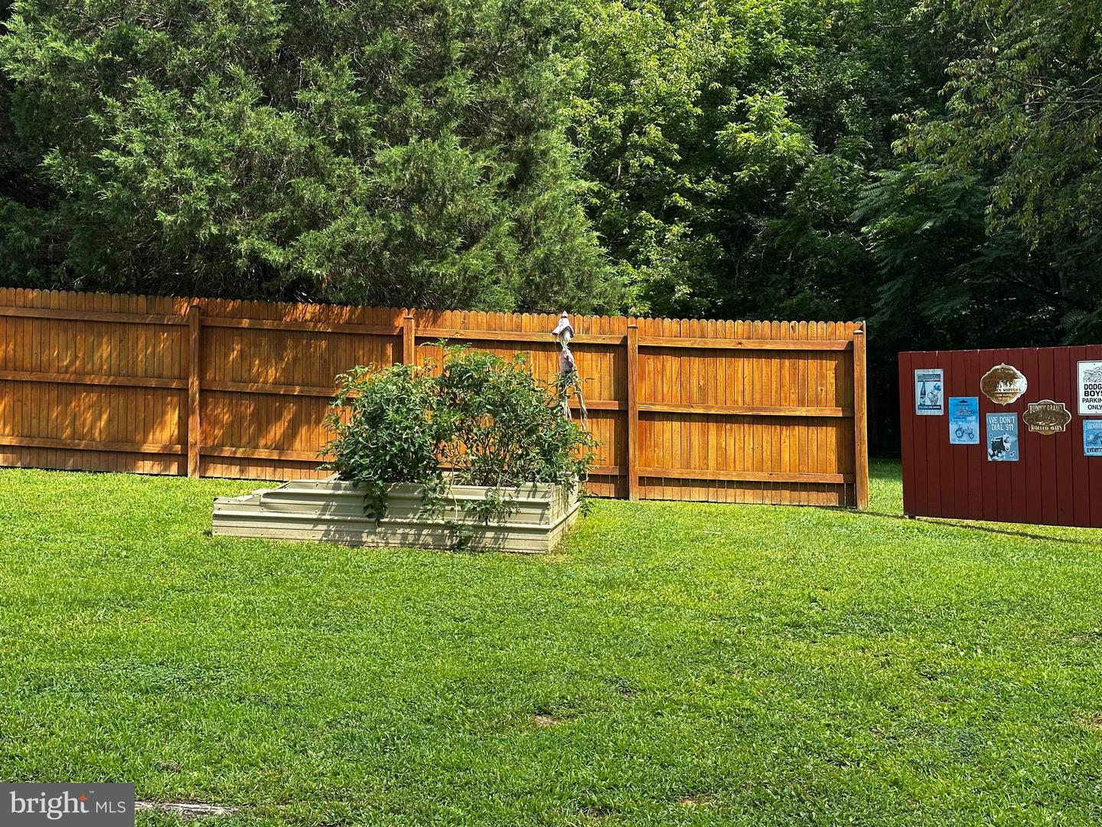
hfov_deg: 39.7
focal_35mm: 48
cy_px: 414
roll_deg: +0.2
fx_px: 1528
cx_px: 551
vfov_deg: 30.3
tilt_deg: +1.5
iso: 64
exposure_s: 1/1289
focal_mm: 6.86
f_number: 1.78
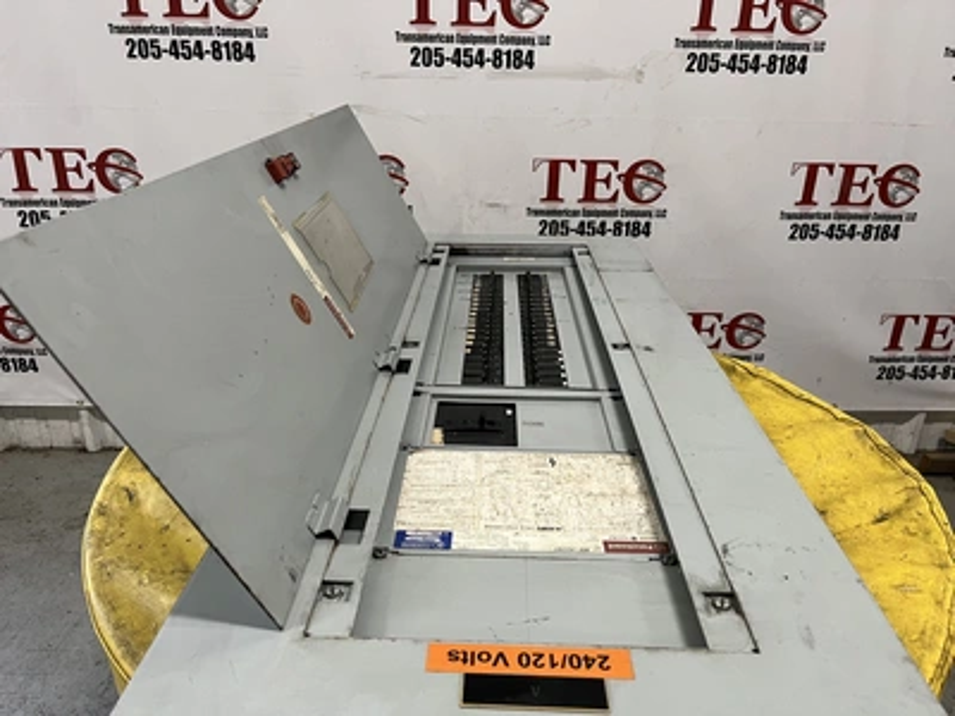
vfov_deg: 53.1
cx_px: 478
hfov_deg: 67.3
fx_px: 717
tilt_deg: -23.5
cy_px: 358
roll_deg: -1.1
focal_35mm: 26
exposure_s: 1/60
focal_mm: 5.1
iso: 125
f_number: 1.6
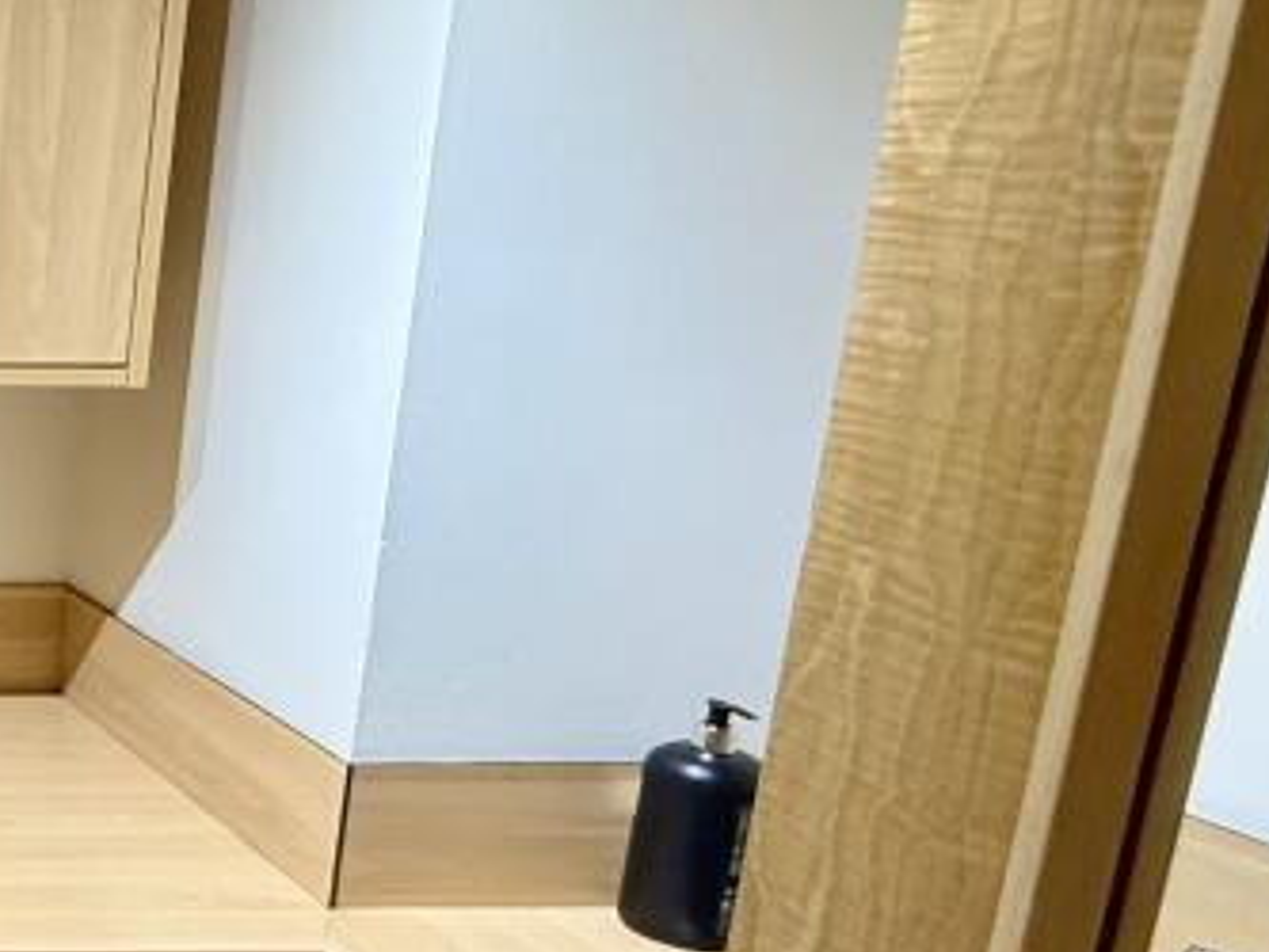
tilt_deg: -12.0
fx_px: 1577
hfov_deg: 28.1
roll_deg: +0.5
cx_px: -655
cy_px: 480
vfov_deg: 33.6
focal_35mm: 43
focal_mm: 2.22
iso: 250
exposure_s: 1/50
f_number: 2.2
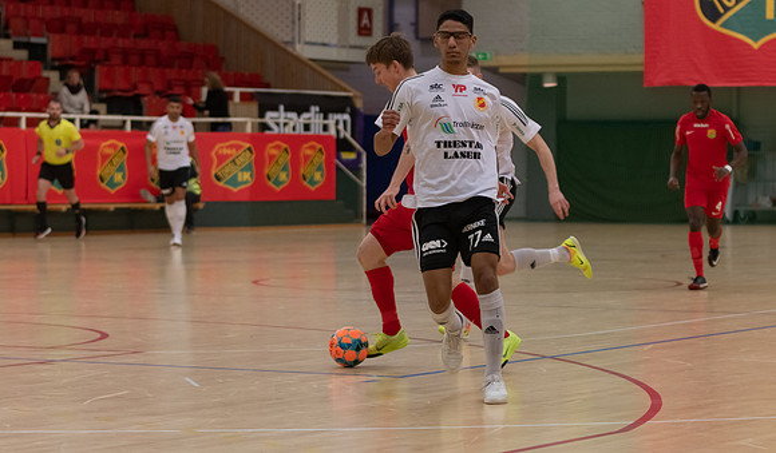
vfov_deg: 9.6
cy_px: 300
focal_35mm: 130
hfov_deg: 16.3
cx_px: 451
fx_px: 2707
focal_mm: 70
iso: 500
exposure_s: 1/800
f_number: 2.8
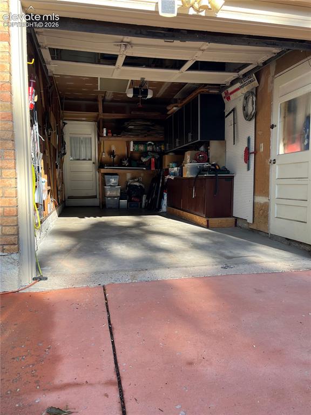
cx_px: 156
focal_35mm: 26
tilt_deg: -6.6
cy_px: 208
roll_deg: +0.0
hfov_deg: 53.1
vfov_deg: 67.3
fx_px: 311
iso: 50
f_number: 1.6
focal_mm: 5.1
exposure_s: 1/461
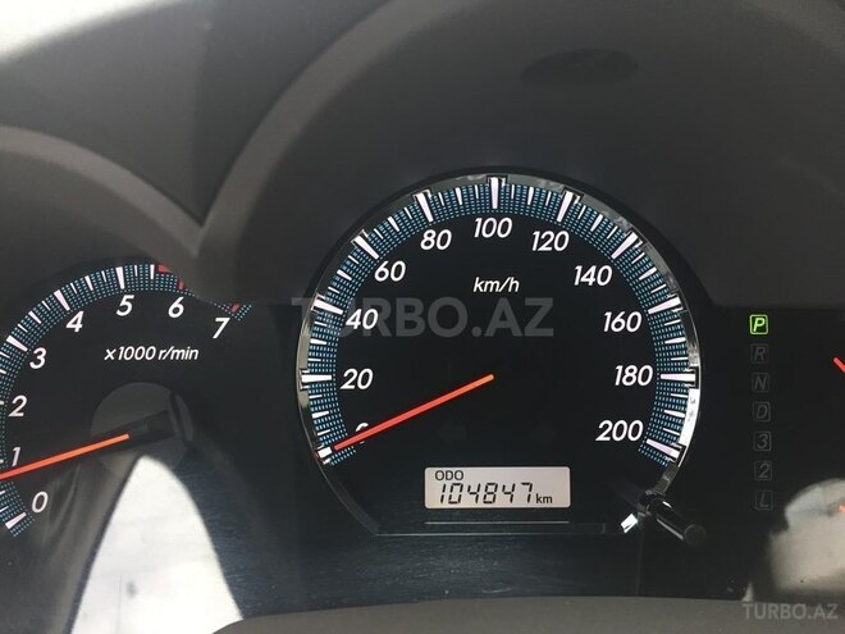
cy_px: 317
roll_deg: +0.3
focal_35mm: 29
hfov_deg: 61.7
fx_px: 708
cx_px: 422
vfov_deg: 48.2
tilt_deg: -24.3
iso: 50
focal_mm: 4.15
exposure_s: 1/33
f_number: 2.2
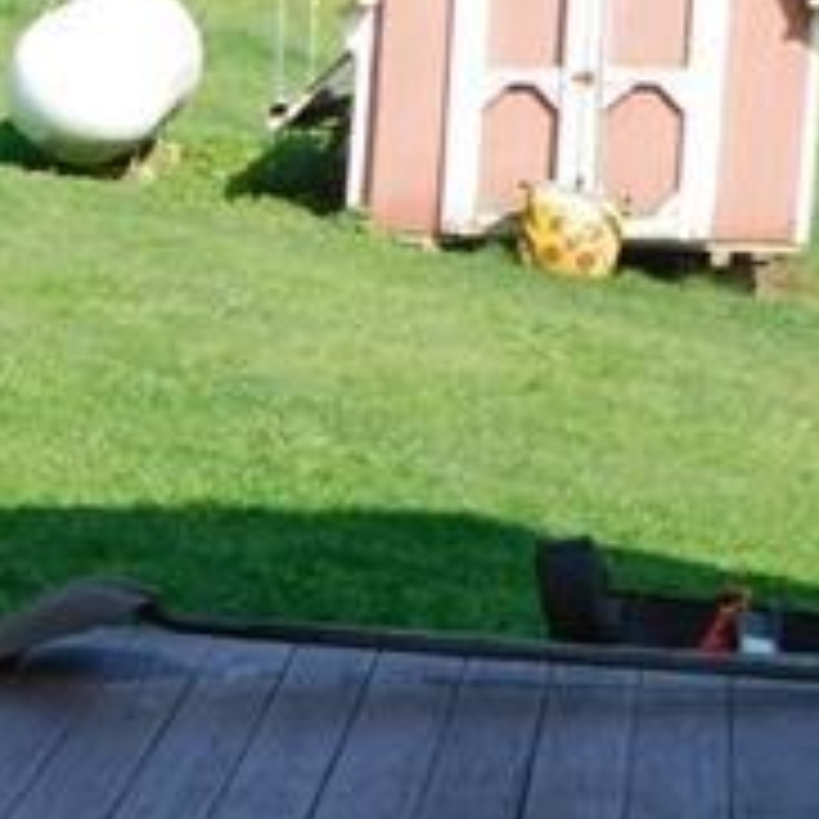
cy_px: 666
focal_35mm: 140
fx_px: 3747
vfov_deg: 12.4
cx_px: -580
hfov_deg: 11.7
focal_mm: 6.3
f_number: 3.5
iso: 125
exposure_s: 1/640
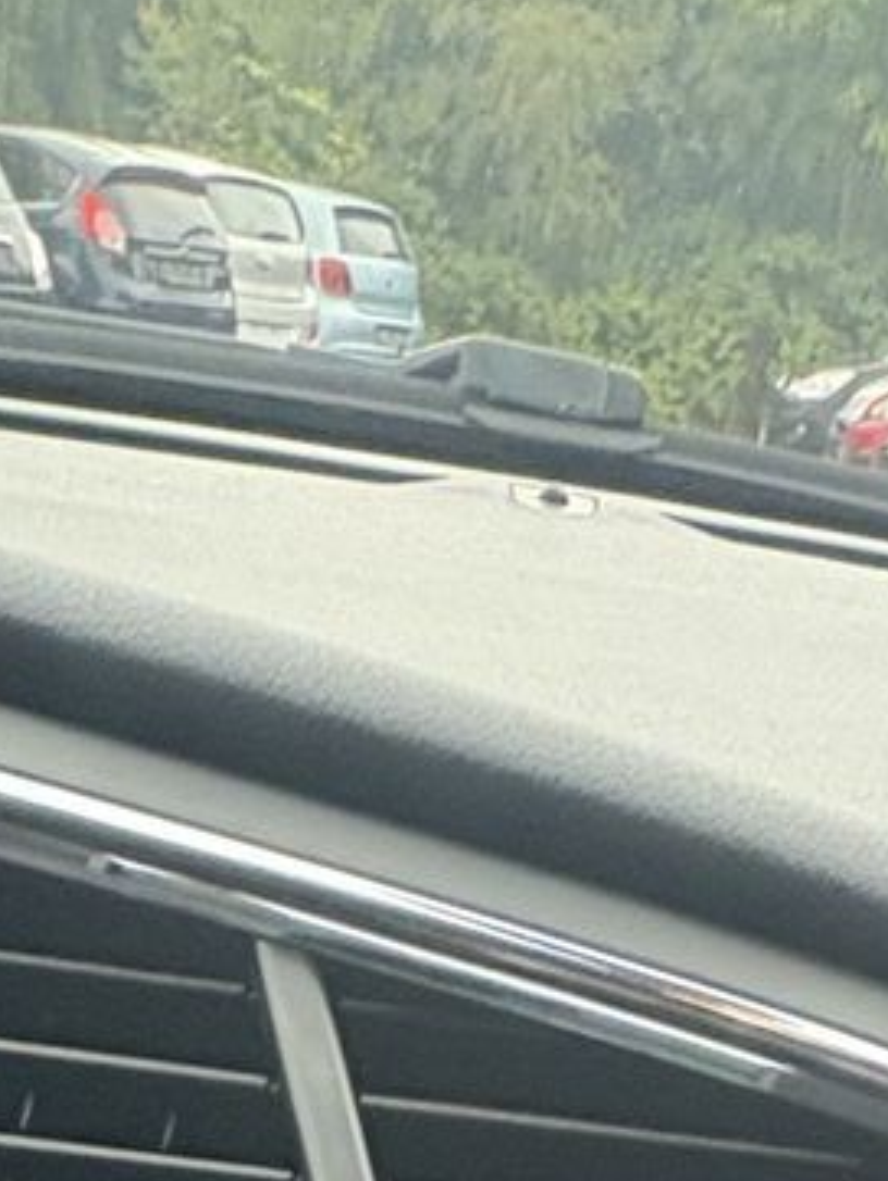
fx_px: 2255
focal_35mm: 66
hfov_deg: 22.3
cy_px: 2455
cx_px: 451
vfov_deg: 18.0
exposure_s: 1/60
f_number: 2.2
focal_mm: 2.22
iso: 320
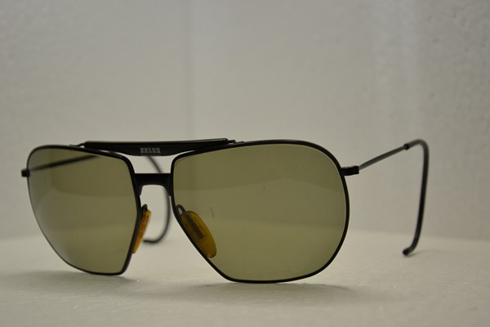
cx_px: 245
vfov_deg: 18.2
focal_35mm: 75
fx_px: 1021
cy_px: 164
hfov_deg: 27.0
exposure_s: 1/80
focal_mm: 50
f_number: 5
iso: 400
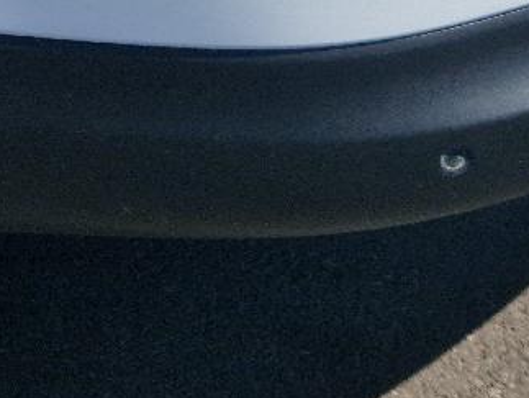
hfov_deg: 15.1
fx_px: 1958
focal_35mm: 128
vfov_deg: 10.4
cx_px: 2
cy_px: -480
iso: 50
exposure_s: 1/2500
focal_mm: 5.4
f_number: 1.8
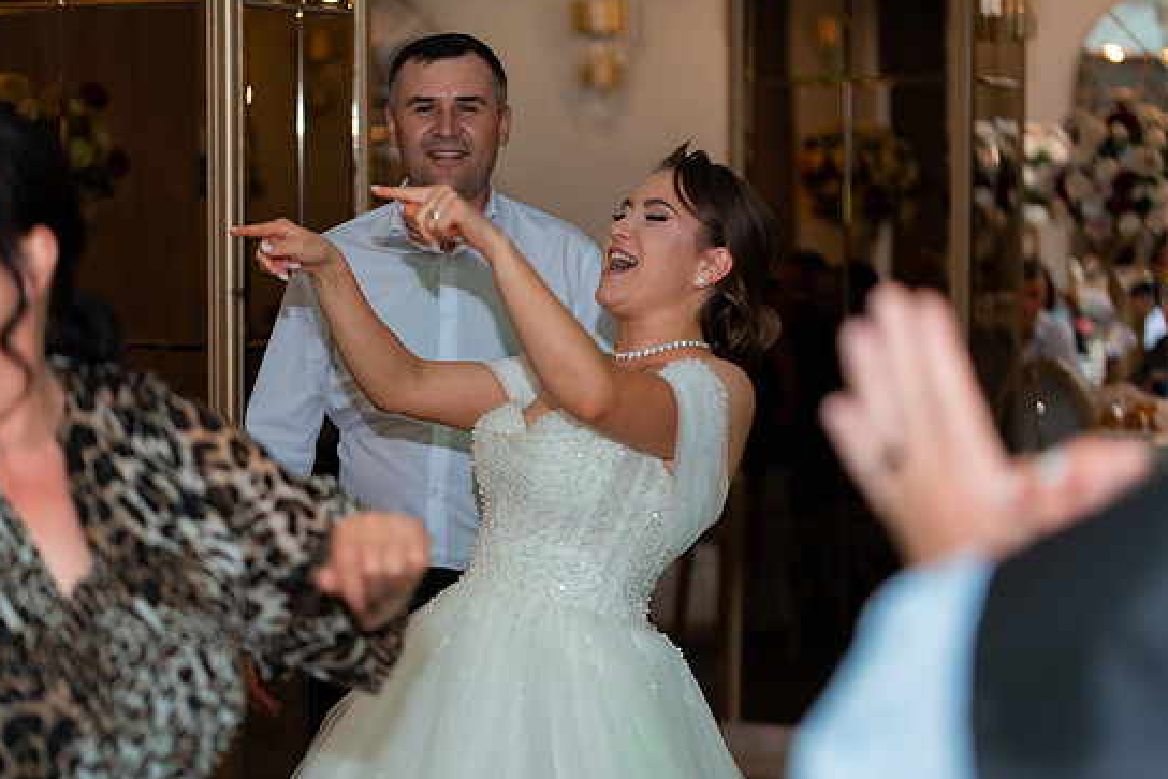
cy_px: 411
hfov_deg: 21.2
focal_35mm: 96
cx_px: 565
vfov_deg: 14.3
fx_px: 3115
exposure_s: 1/200
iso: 1600
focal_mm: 90
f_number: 3.2
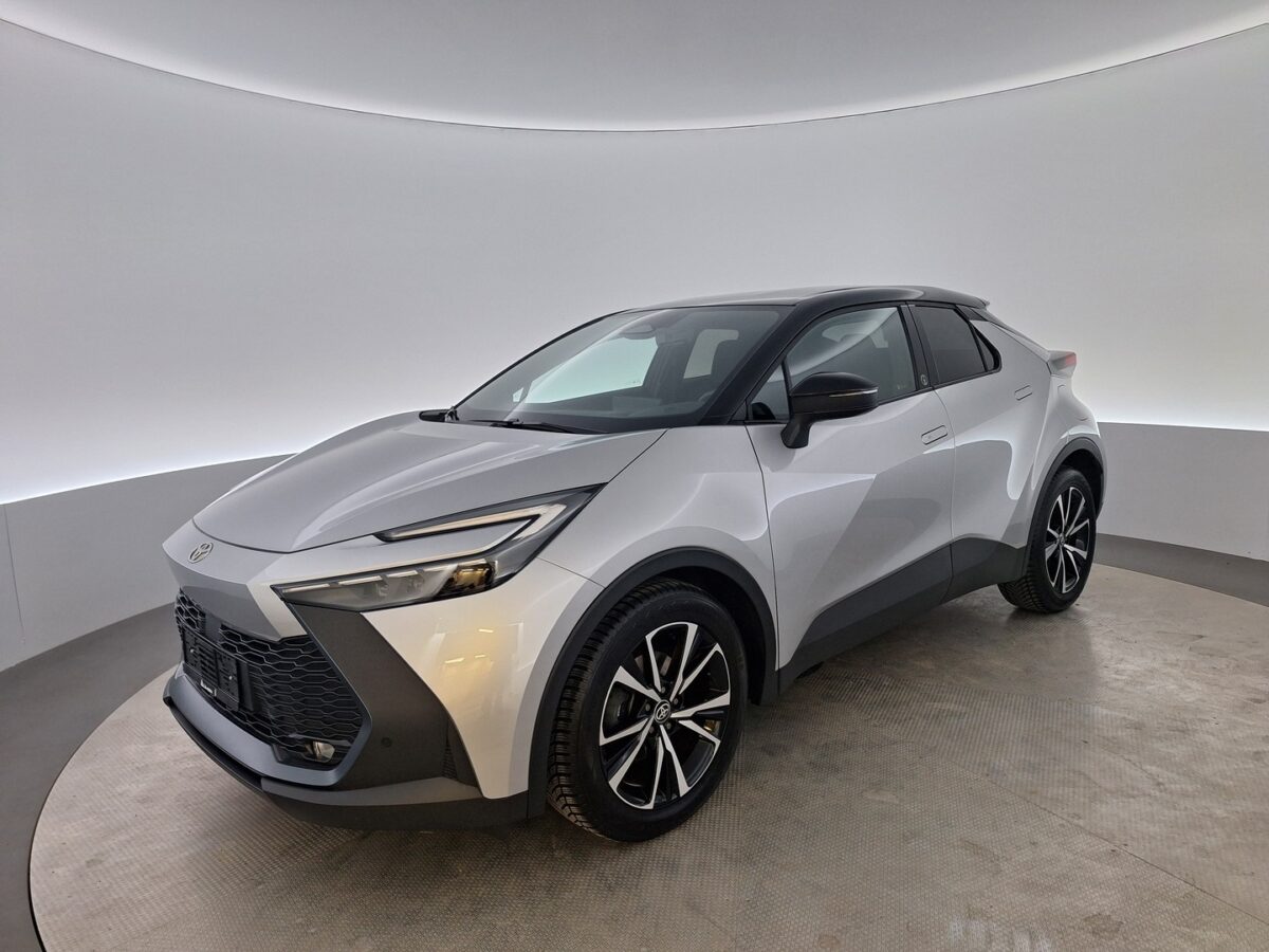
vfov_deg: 58.9
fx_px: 843
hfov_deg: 73.9
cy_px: 476
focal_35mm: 23
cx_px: 634
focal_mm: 5.54
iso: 125
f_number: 1.8
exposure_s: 1/50
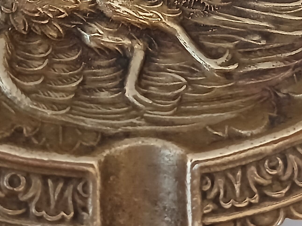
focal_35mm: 82
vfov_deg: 16.8
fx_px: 715
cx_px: 163
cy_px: -84
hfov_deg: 23.8
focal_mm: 3.98
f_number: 1.8
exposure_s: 1/20
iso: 500
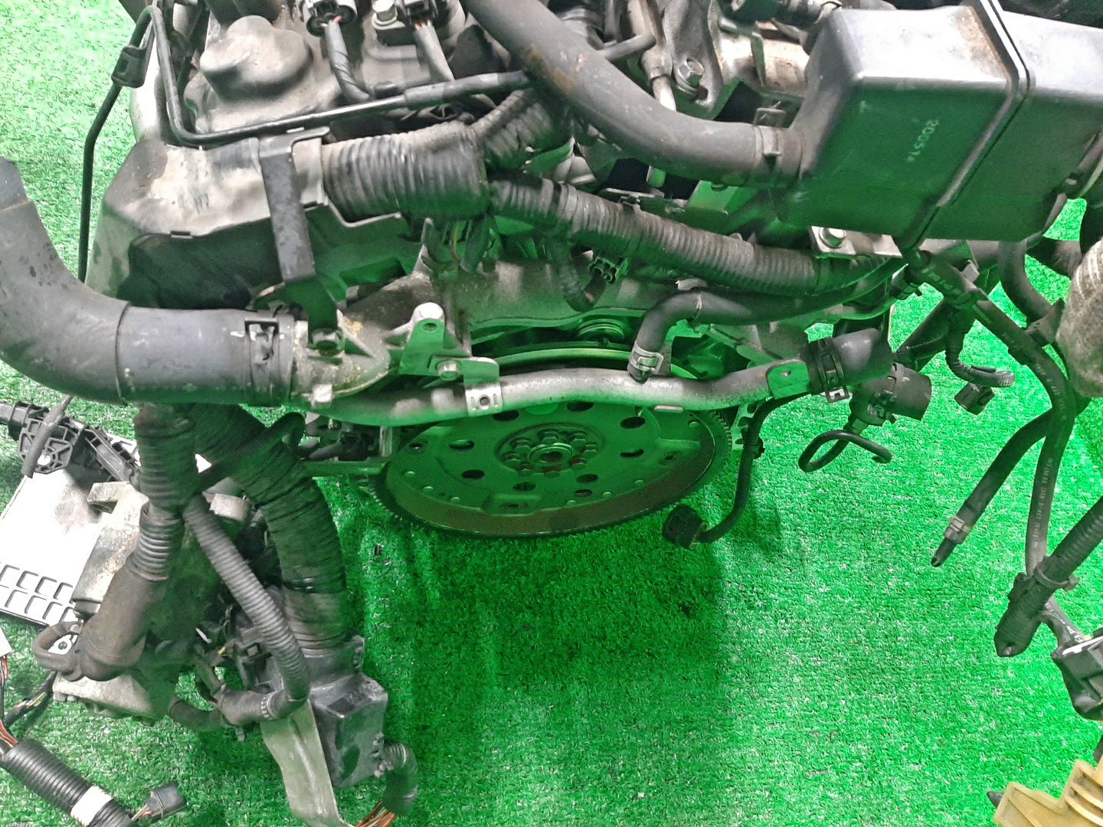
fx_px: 828
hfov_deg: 67.3
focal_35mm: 26
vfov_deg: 53.1
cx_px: 552
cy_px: 414
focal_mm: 3.93
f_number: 1.7
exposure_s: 1/25
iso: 350
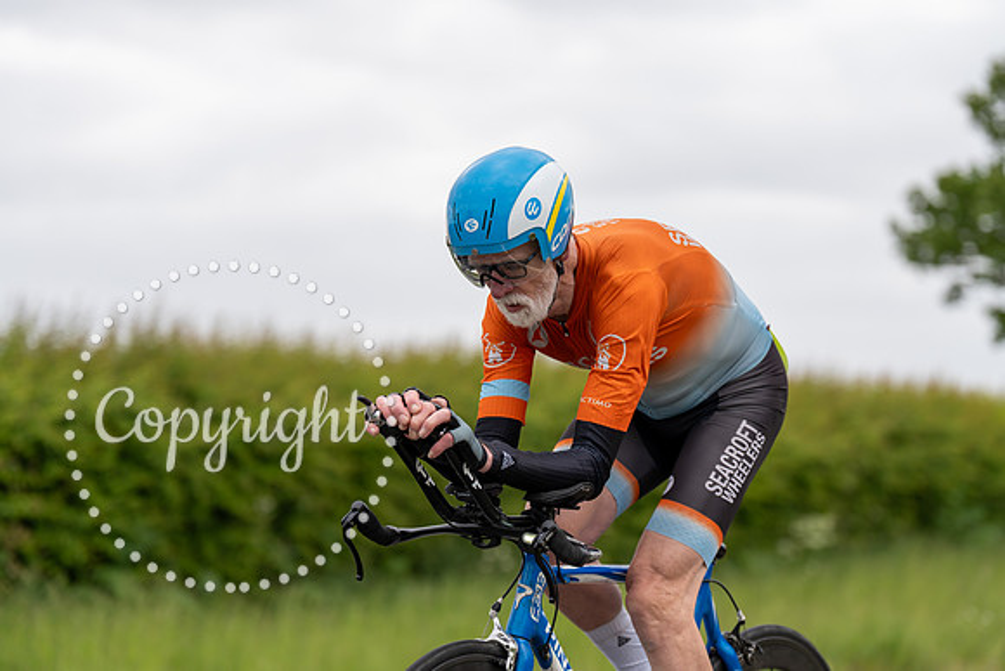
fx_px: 3183
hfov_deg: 17.9
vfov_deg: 12.0
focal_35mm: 114
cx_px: 502
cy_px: 336
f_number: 3.2
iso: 125
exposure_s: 1/1250
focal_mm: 114
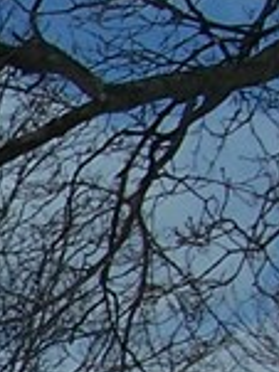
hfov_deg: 5.4
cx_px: -607
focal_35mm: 258
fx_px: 2777
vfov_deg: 7.5
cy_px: 562
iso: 80
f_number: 5.6
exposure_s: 1/1000
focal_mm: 6.3
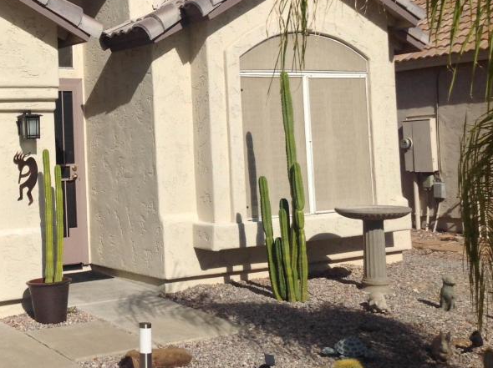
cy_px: 108
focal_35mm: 61
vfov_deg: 23.8
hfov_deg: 30.9
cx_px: 94
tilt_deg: +3.4
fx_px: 868
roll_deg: +2.1
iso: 50
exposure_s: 1/5051
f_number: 2.4
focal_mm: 4.28
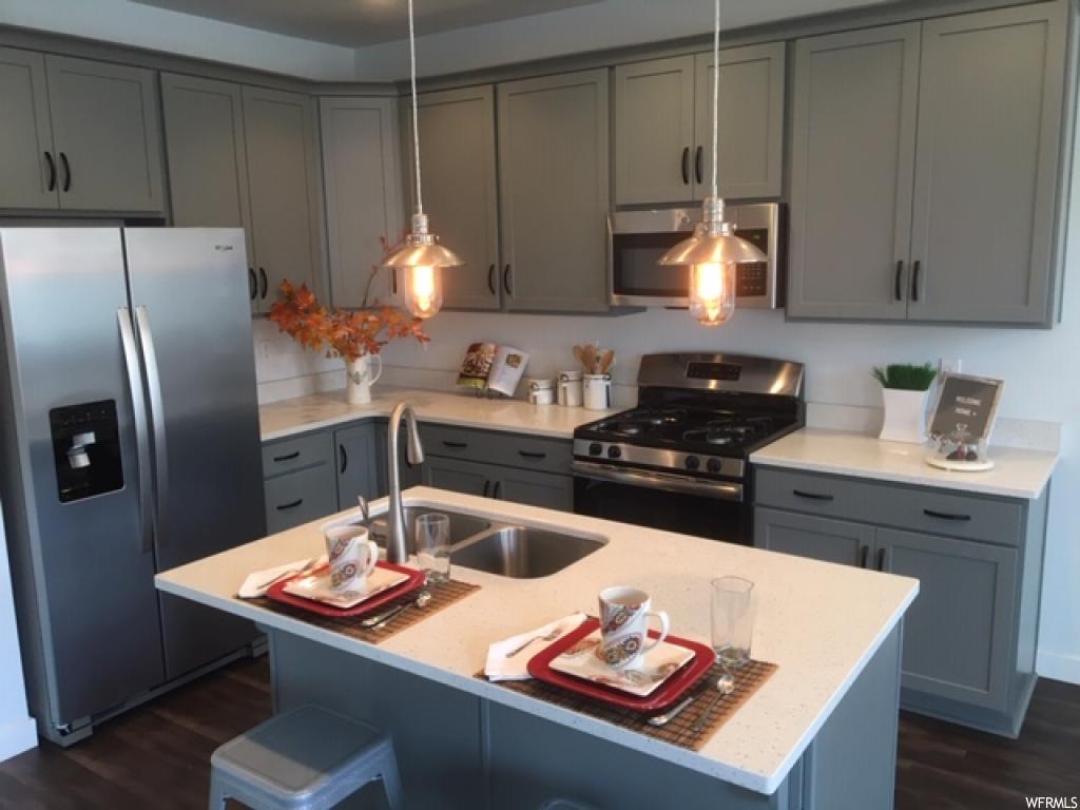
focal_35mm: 29
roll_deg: +1.5
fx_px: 905
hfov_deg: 61.7
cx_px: 540
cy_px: 405
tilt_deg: -10.3
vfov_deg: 48.2
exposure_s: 1/30
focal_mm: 4.15
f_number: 2.2
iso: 64
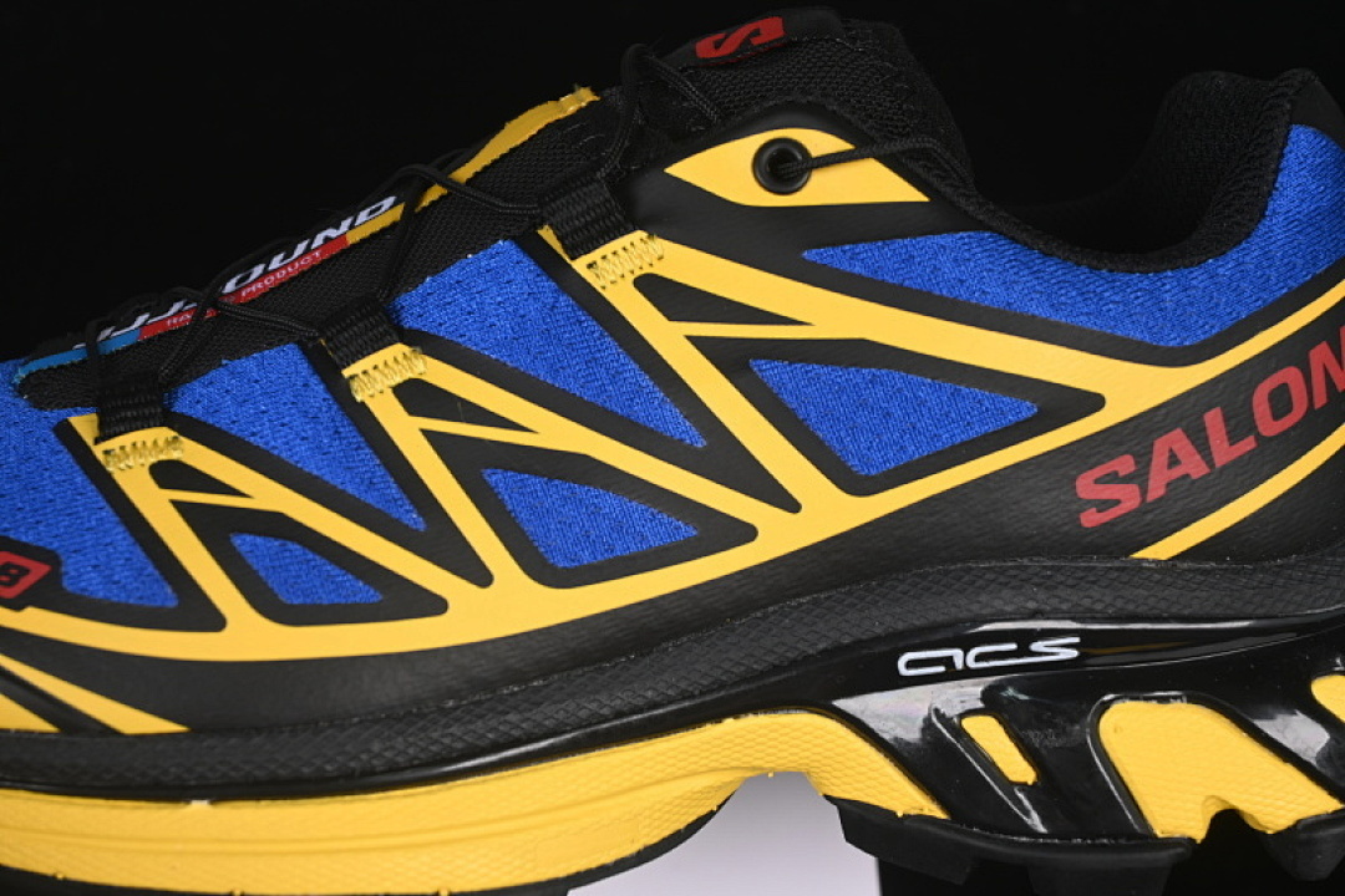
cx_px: 672
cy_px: 448
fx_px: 2802
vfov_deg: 18.2
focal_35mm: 75
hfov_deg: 27.0
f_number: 6.3
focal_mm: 50
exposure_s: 1/60
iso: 160
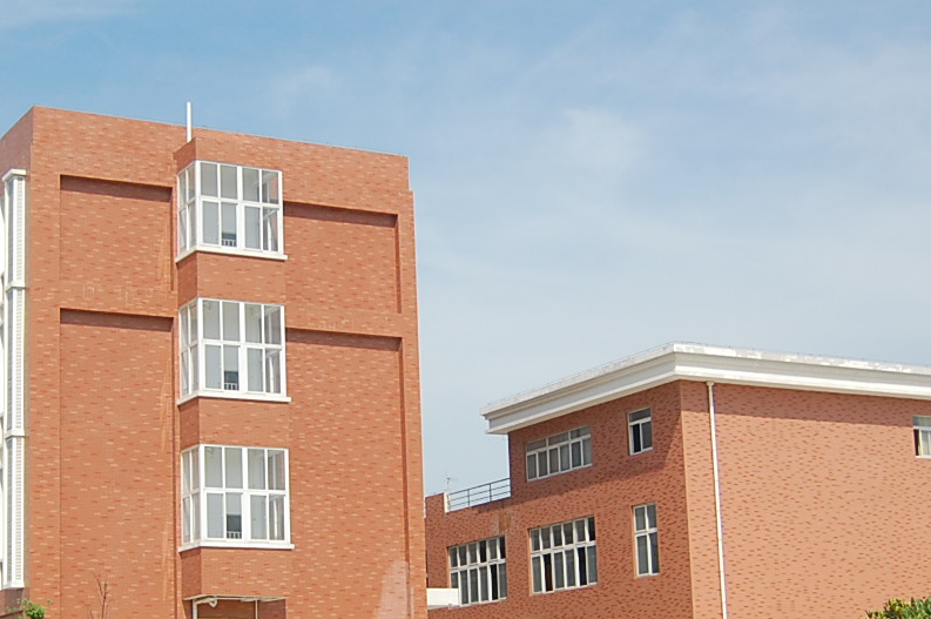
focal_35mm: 74
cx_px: 355
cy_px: 420
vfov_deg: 18.3
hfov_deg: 27.3
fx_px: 1912
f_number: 4.5
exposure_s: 1/3200
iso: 400
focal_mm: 26
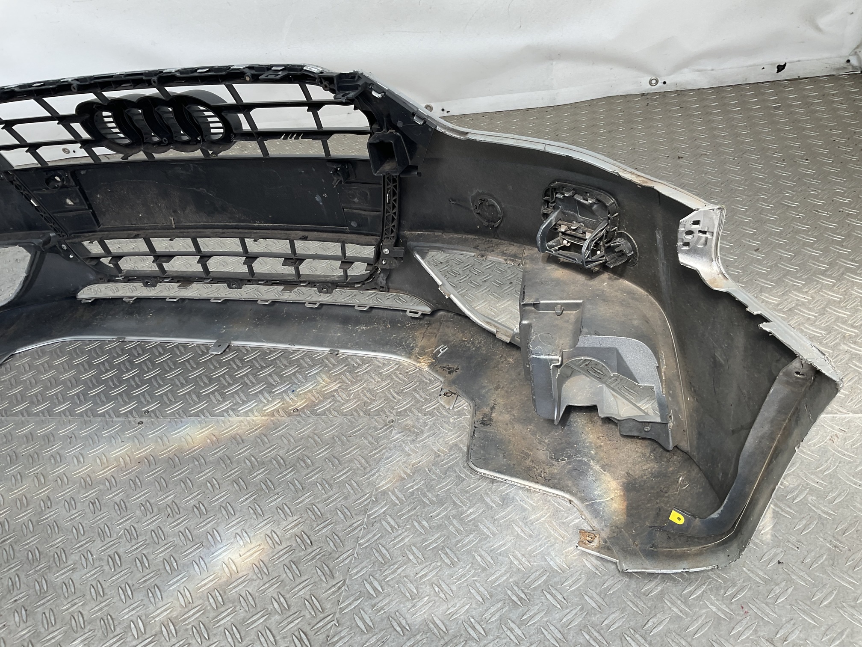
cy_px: 324
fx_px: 722
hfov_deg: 61.7
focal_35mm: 29
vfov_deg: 48.2
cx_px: 431
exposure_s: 1/130
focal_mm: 3
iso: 16
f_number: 1.8
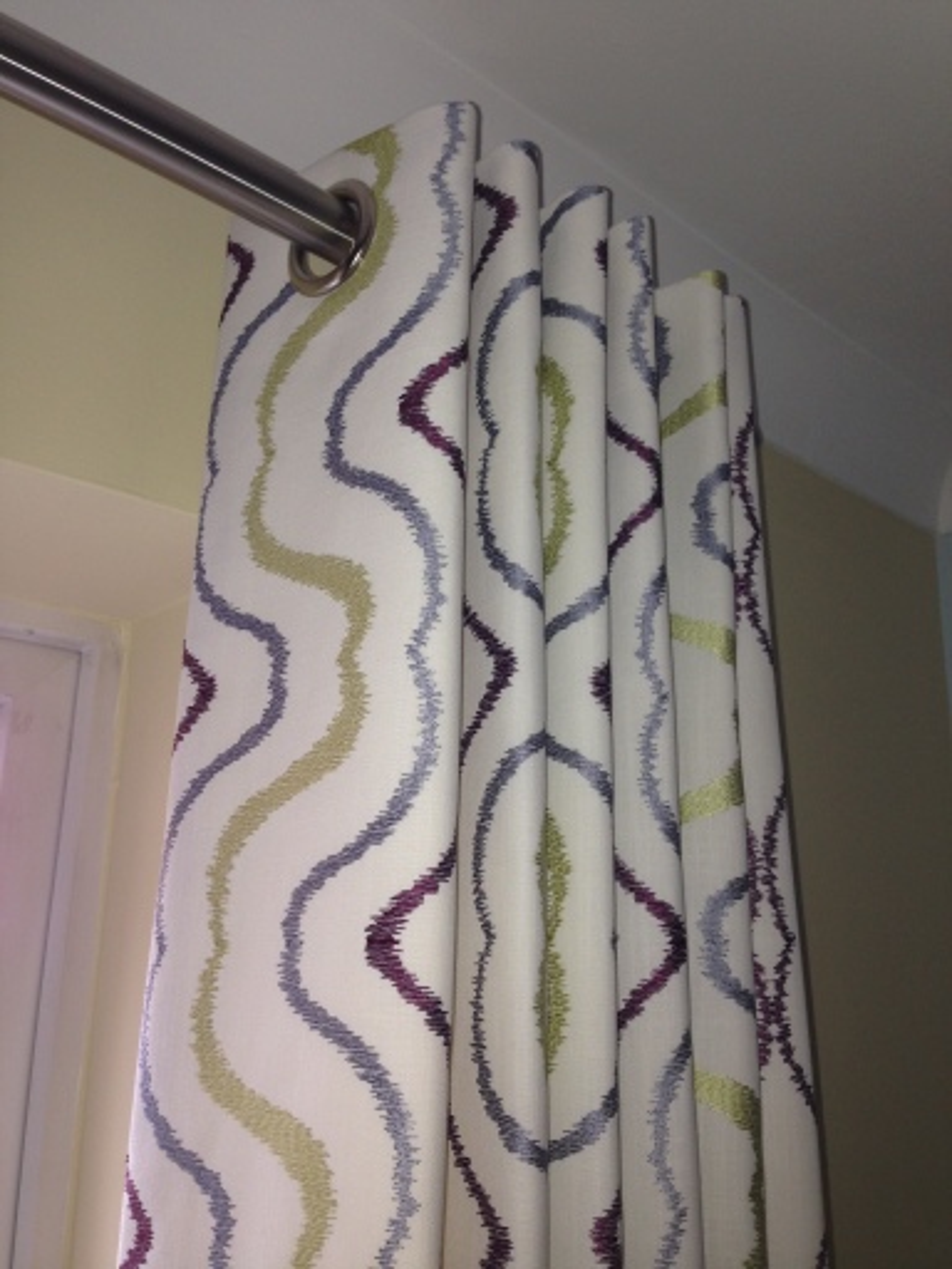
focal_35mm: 33
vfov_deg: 55.4
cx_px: 476
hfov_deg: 42.9
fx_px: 1210
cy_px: 634
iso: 50
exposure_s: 1/36
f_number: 2.4
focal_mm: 4.12
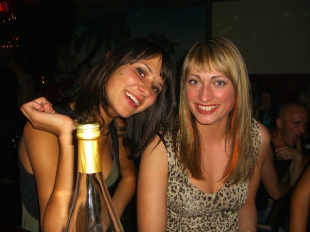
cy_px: 116
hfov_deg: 49.0
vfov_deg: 37.7
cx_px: 155
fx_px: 340
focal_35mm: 38
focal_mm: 7.9
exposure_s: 1/60
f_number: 2.8
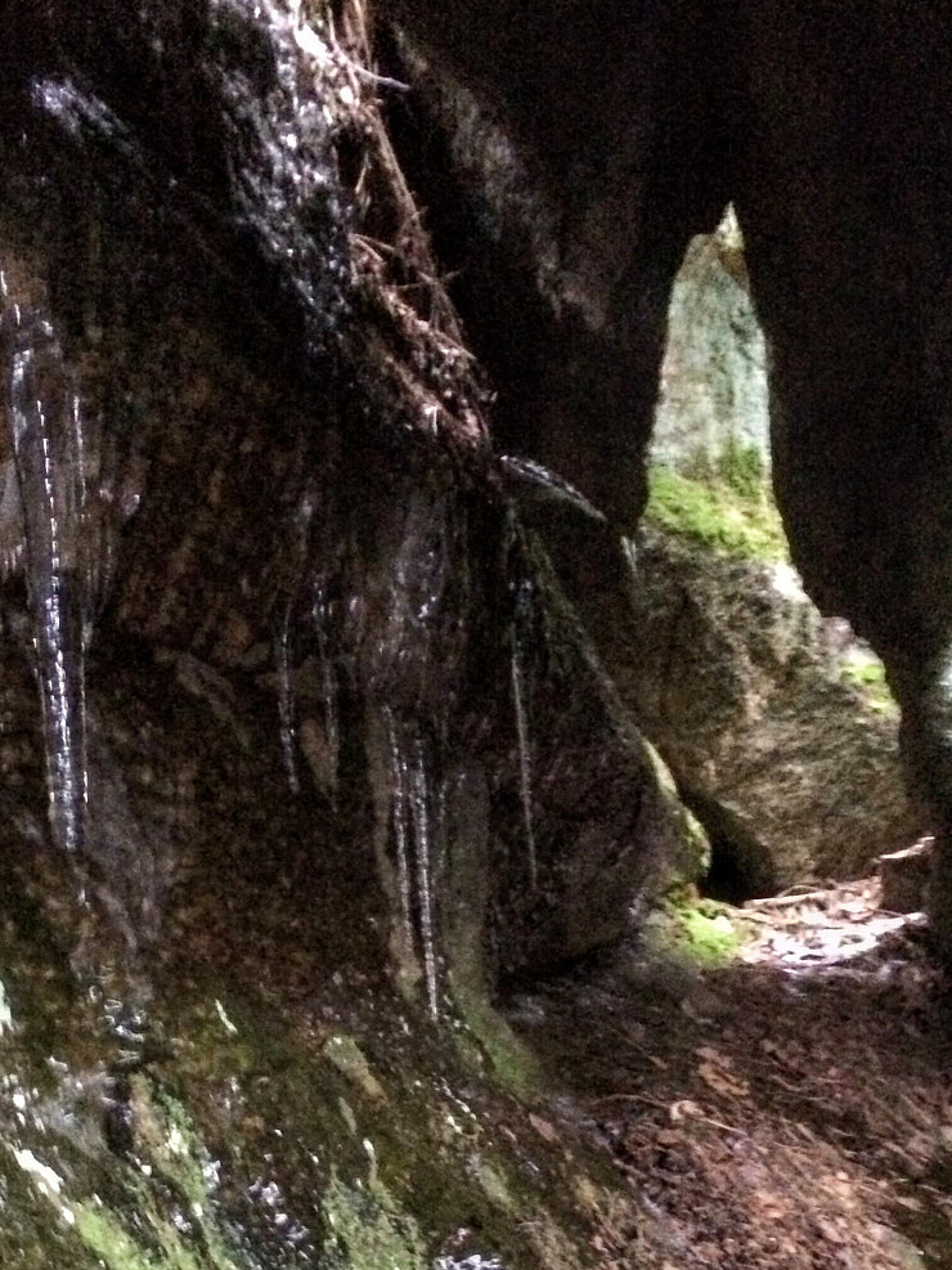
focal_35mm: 47
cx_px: 266
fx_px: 1724
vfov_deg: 38.9
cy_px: 1018
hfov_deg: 30.5
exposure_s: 1/17
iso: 1000
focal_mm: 4.15
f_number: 2.2
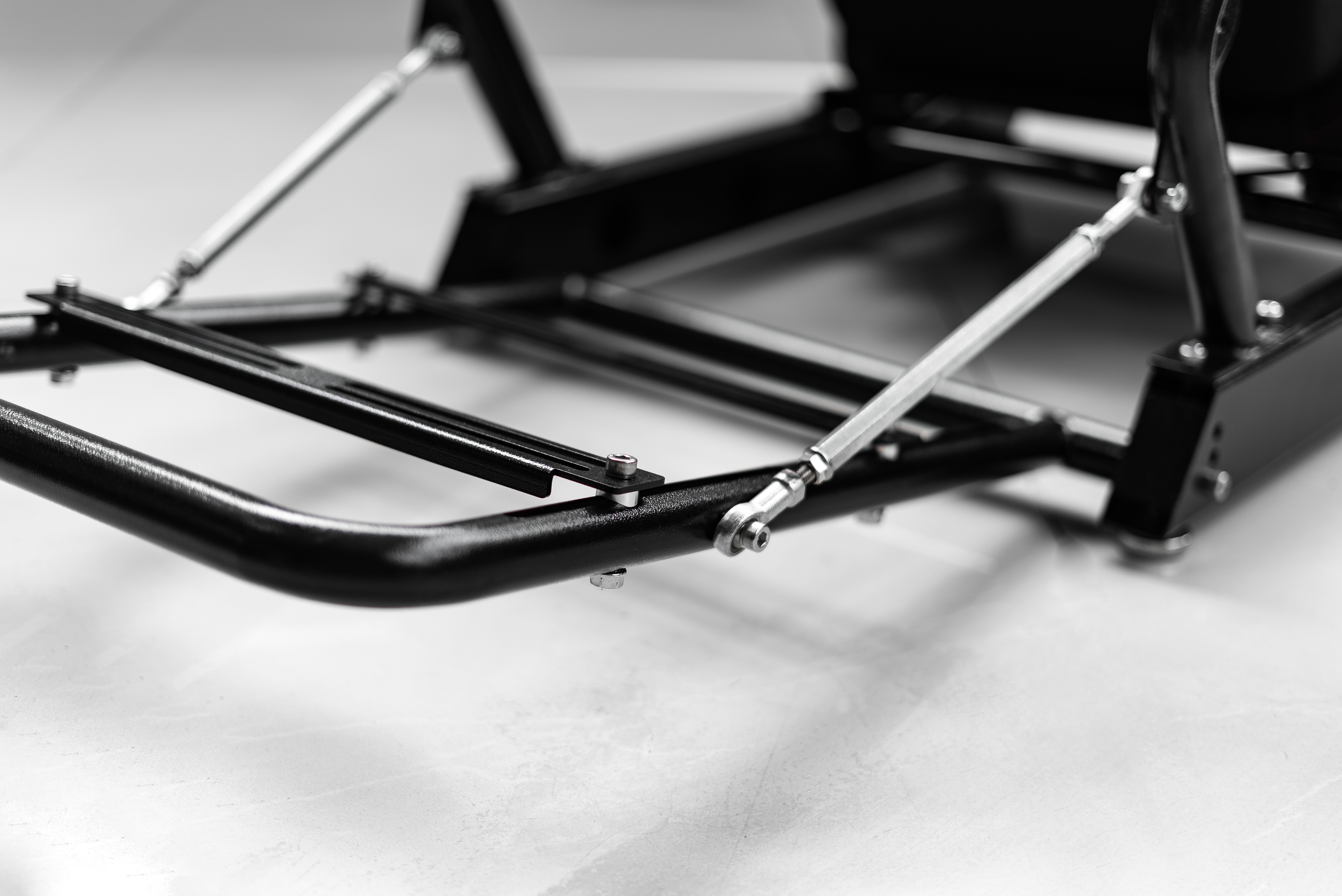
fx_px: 1865
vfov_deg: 27.0
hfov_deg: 39.6
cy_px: 448
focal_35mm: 50
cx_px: 671
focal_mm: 50
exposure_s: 1/640
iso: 100
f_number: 1.8
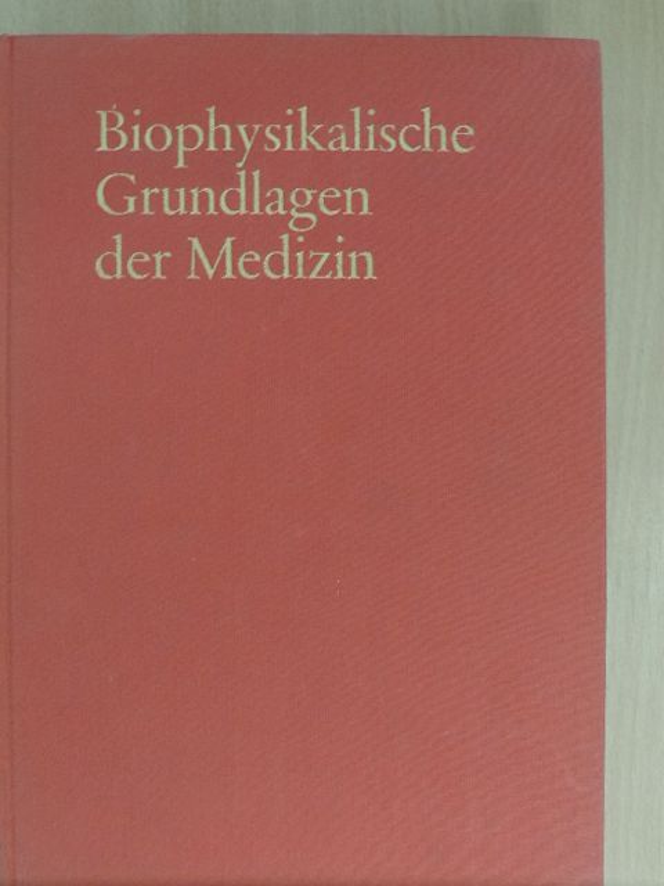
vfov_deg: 40.4
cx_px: 332
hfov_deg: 30.9
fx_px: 1202
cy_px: 443
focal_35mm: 47
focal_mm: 8.3
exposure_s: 1/13
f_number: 4.4
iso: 450
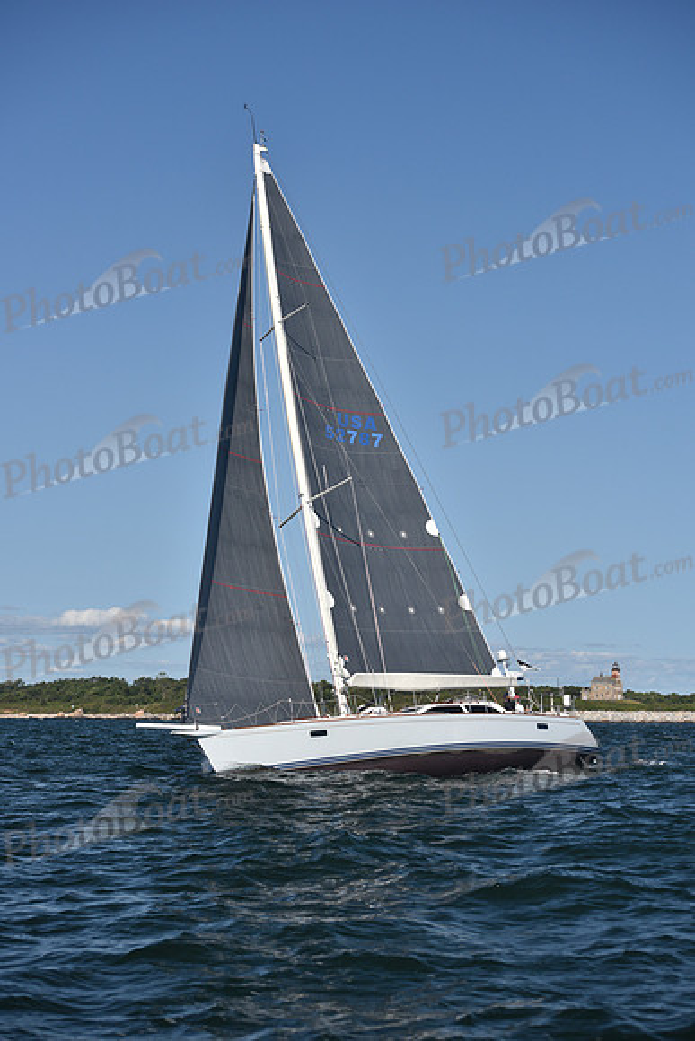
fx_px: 2026
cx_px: 348
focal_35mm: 70
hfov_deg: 19.5
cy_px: 520
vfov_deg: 28.8
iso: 250
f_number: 5
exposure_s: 1/1250
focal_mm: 70
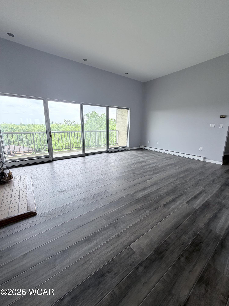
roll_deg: -0.9
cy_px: 153
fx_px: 123
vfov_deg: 102.1
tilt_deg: -12.2
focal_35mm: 14
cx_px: 114
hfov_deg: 85.7
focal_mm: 2.22
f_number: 2.2
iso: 50
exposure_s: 1/121
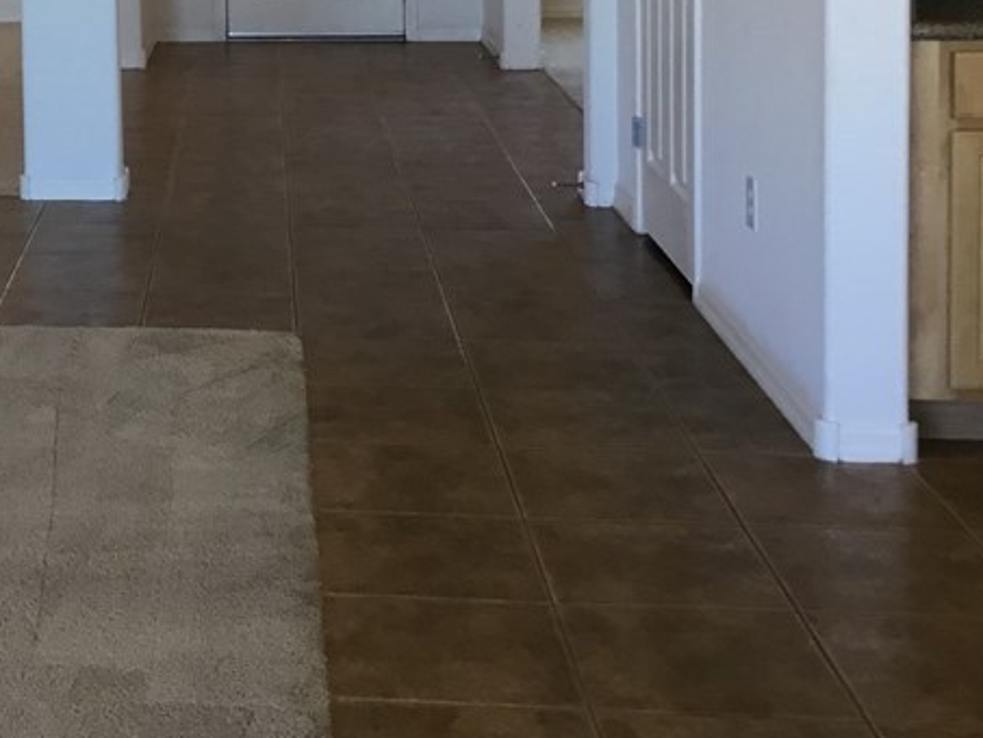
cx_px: -28
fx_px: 1988
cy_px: -80
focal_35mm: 70
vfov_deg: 20.1
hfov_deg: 26.1
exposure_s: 1/30
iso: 32
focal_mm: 3.3
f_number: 2.4
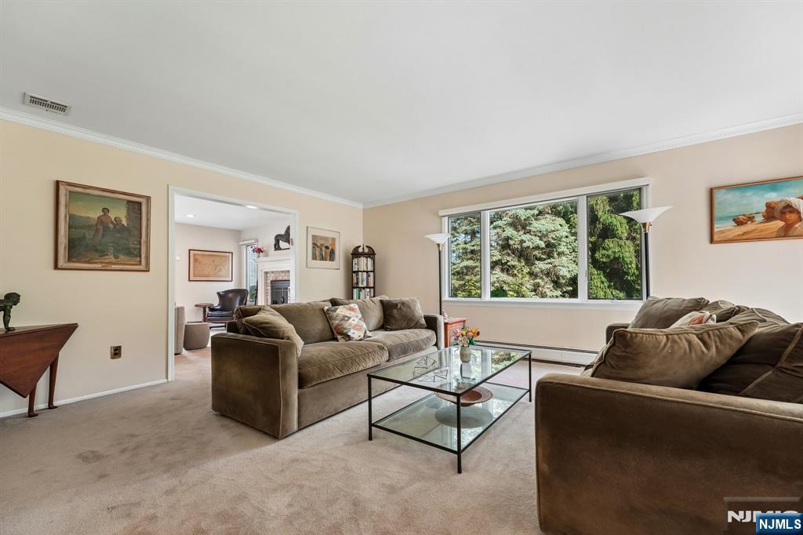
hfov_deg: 104.3
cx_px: 402
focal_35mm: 14
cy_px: 268
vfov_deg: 81.2
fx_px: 312
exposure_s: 1/13
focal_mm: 14
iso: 250
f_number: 8
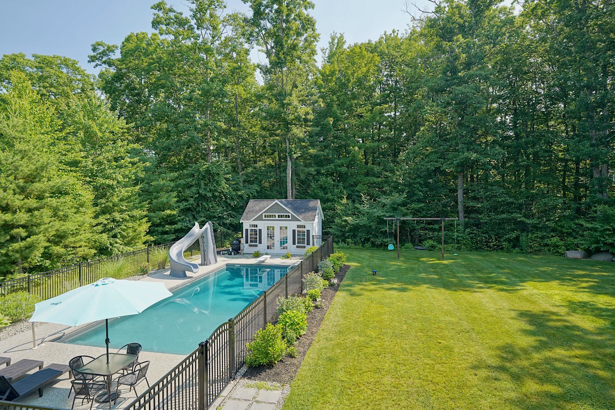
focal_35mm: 19
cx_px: 308
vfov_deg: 63.5
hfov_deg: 85.7
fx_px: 331
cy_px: 205
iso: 100
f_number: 5.6
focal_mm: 19.4
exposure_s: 1/100
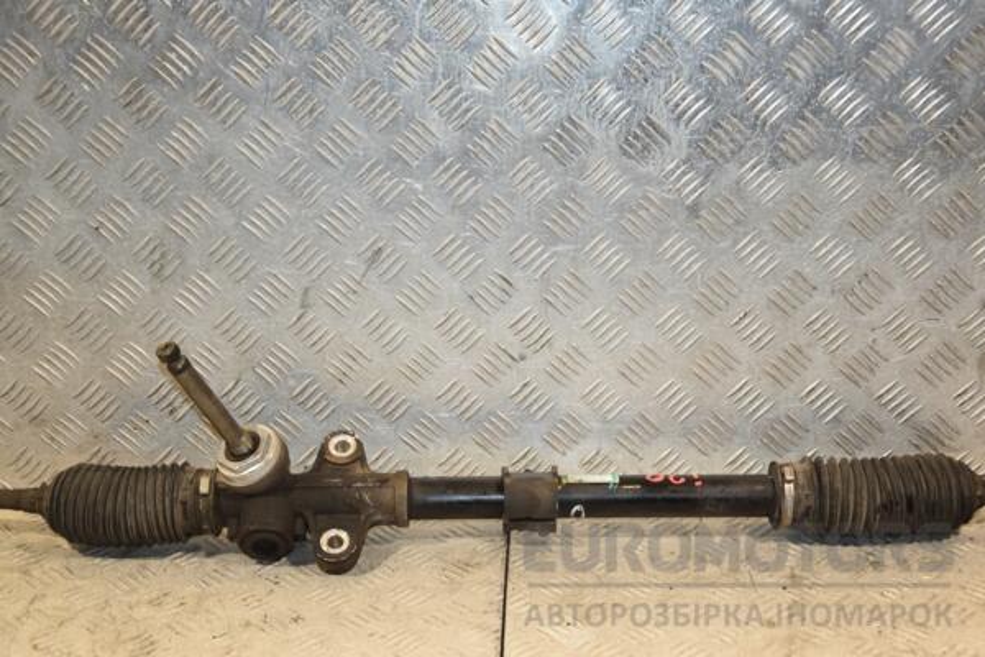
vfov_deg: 23.8
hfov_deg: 35.1
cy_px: 328
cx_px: 492
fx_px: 1559
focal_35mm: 57
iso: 800
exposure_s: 1/200
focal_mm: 38
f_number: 5
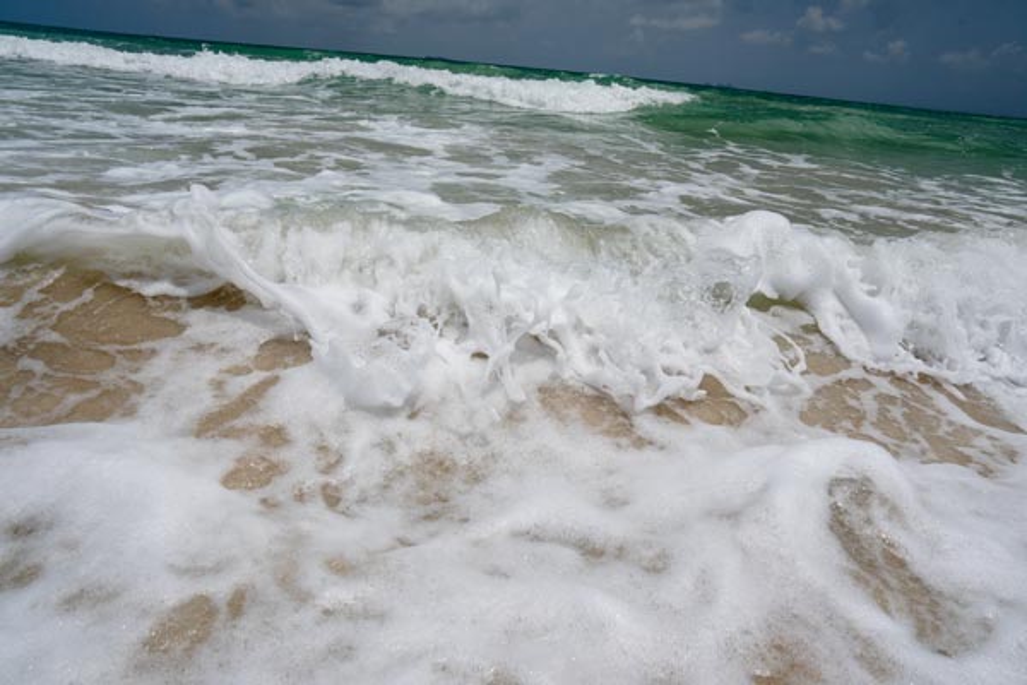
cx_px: 514
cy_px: 342
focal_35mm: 24
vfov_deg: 53.1
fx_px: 685
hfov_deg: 73.7
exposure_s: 1/3200
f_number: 11
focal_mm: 24
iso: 250
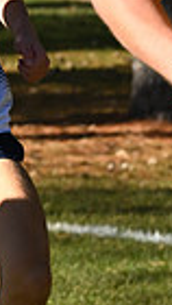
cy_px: -60
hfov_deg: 2.1
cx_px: -368
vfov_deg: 3.7
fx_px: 4724
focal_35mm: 584
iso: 400
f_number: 7.1
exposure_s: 1/1000
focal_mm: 135
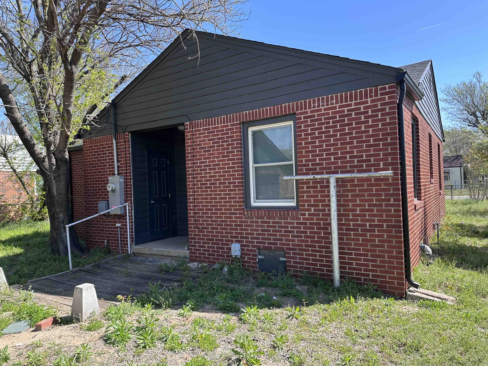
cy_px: 183
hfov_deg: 71.6
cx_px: 244
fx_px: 338
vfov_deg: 56.8
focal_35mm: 24
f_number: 1.78
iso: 80
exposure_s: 1/1029
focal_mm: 6.86
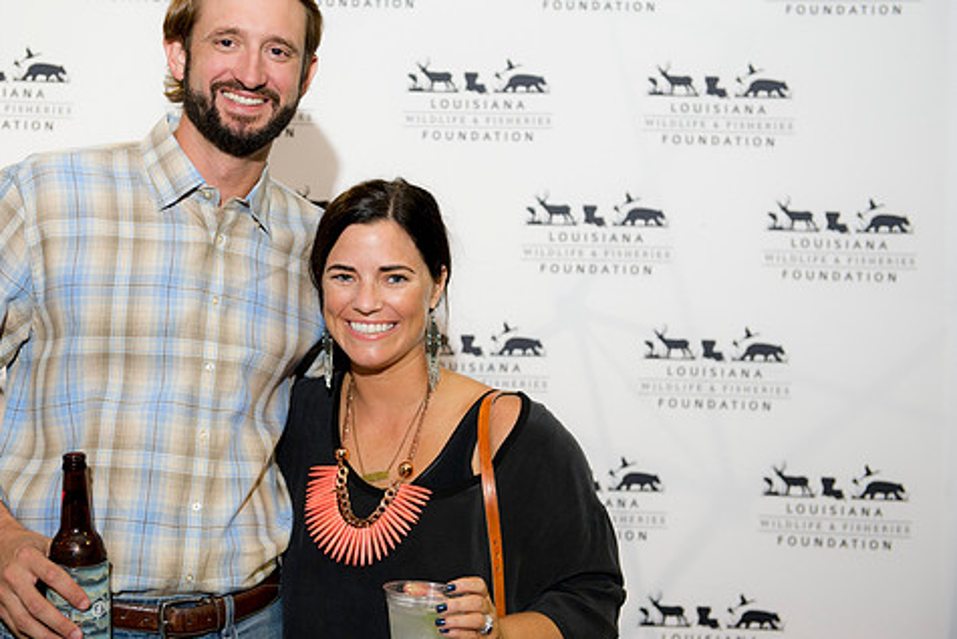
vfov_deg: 22.3
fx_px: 1622
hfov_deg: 32.8
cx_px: 377
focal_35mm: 61
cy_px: 292
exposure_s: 1/125
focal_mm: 50
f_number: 3.5
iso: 800
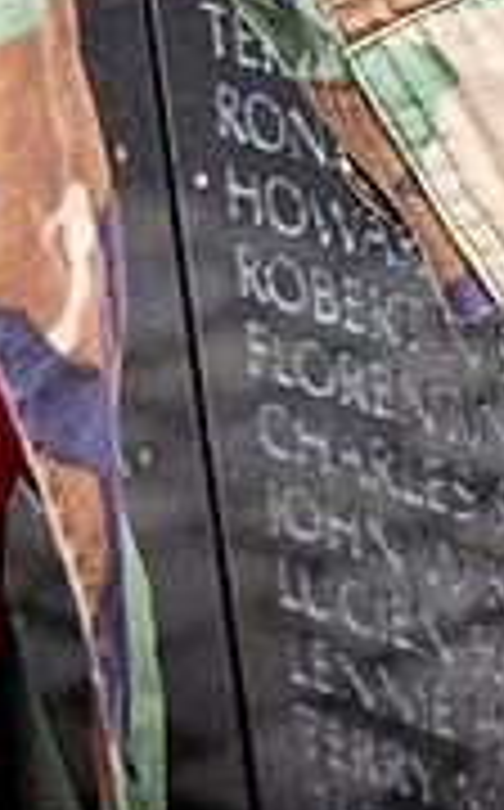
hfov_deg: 4.5
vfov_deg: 7.3
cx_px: 972
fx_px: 6372
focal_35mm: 289
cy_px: 86
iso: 5600
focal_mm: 88
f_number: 8
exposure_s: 1/640
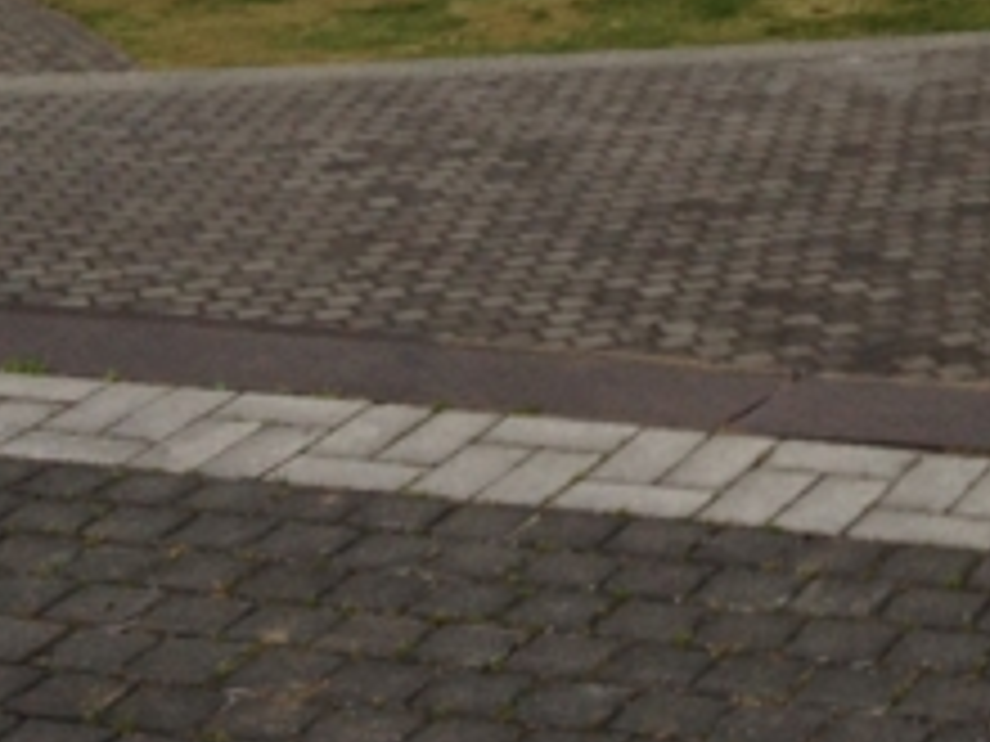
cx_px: 1314
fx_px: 3632
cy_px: -454
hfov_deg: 14.8
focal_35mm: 127
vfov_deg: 11.1
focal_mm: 4.28
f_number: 2.4
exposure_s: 1/1151
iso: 50
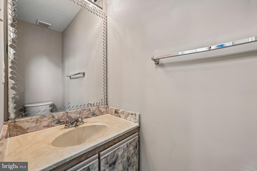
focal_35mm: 14
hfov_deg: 104.3
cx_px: 128
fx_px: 100
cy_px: 86
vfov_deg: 81.2
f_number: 8
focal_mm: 14
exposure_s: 1/15
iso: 250
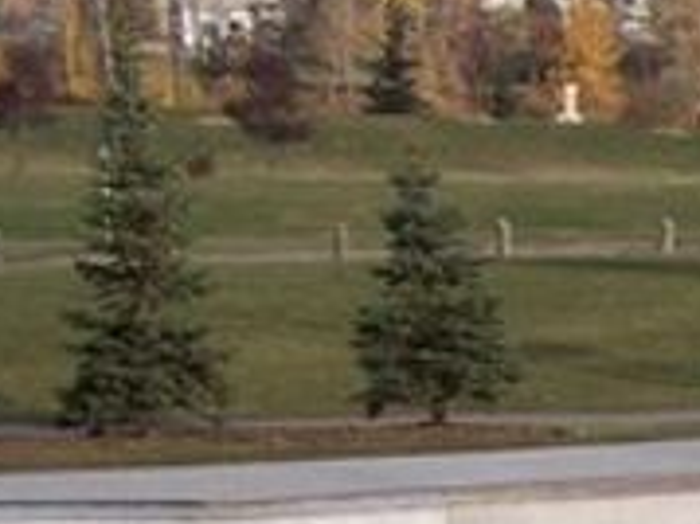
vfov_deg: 6.8
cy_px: 939
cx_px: 1427
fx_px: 4284
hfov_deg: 8.8
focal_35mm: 212
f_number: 2.8
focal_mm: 6.3
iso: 80
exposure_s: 1/750
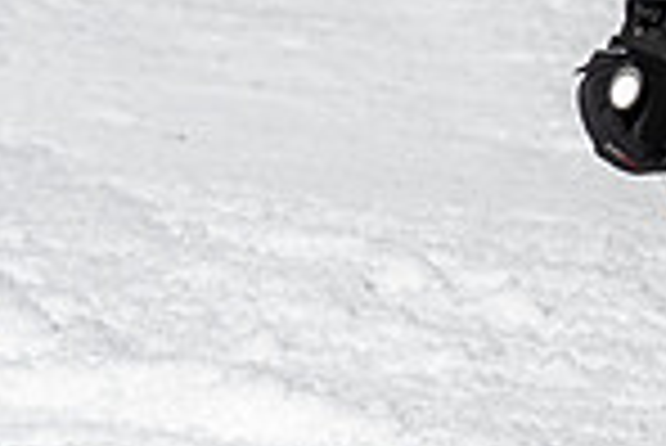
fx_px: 53813
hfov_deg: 0.7
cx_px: 1356
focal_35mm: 2906
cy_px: 92
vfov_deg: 0.5
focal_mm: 400
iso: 200
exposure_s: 1/2000
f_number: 8
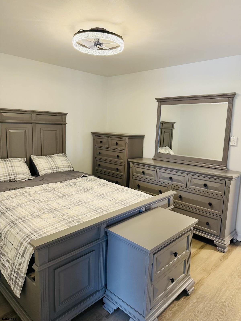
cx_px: 120
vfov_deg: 71.6
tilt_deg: -10.1
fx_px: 223
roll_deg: -2.8
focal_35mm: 24
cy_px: 160
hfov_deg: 56.8
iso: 250
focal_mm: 6.76
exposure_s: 1/60
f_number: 1.78
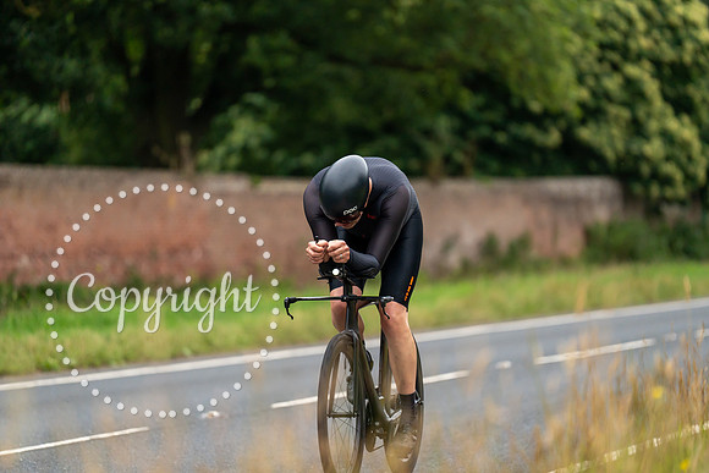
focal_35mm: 185
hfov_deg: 11.1
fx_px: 3644
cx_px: 354
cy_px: 236
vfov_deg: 7.4
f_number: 2.8
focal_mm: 185
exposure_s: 1/800
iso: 1000
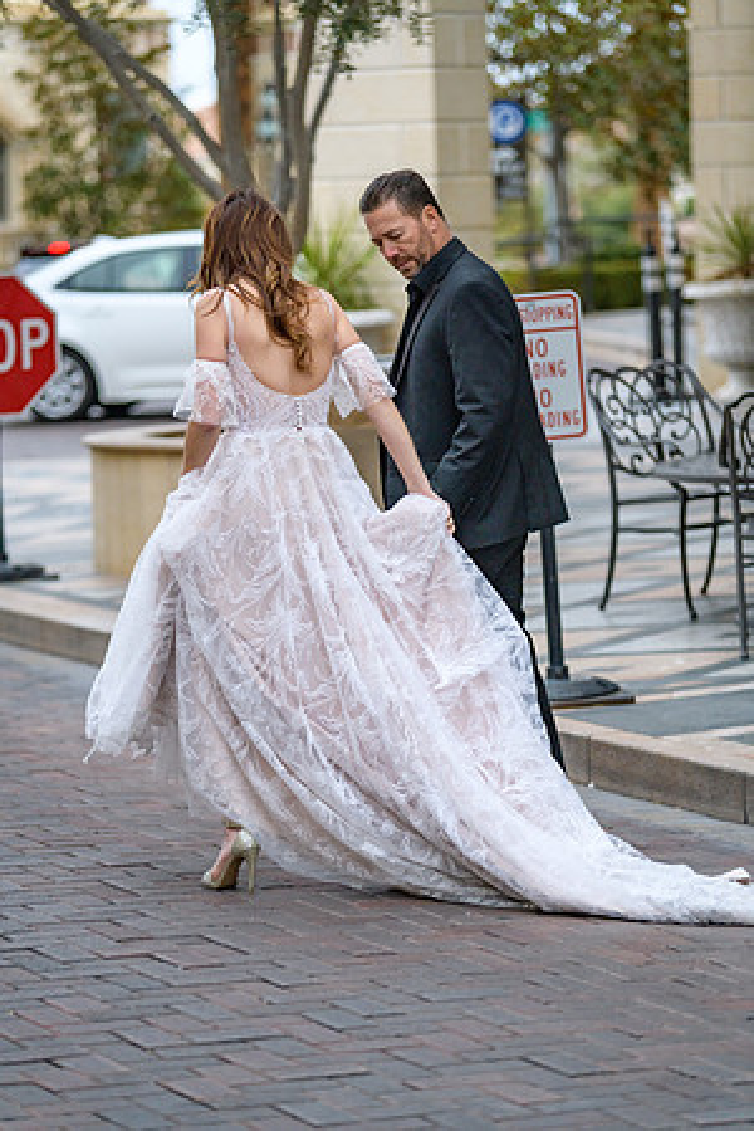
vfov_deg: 15.2
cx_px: 377
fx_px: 4241
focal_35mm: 135
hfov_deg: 10.2
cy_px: 566
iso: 250
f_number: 2.8
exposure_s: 1/3200
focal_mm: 135
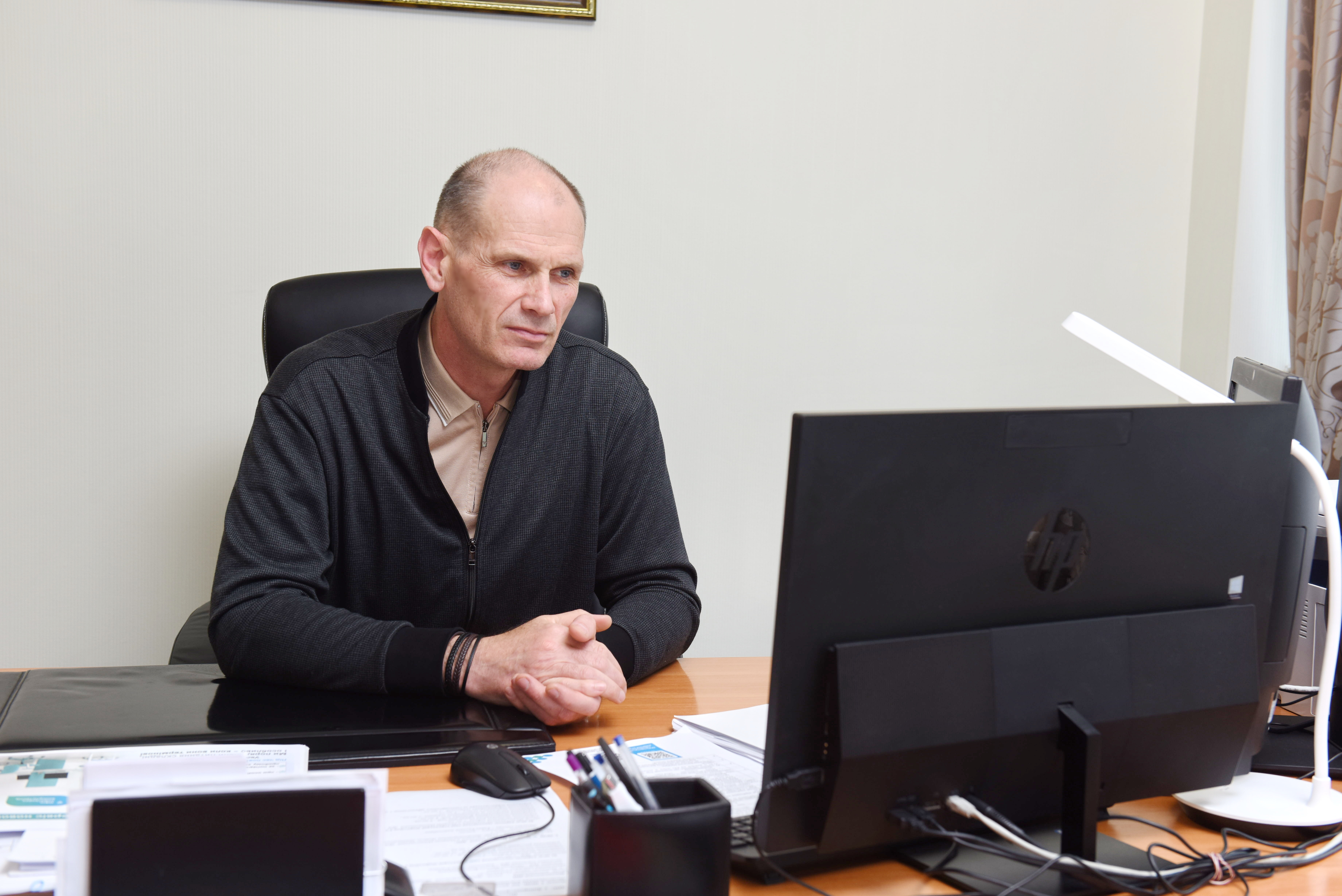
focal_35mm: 48
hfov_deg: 41.1
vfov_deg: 28.1
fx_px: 1790
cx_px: 671
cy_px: 448
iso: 400
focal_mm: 48
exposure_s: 1/125
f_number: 5.6
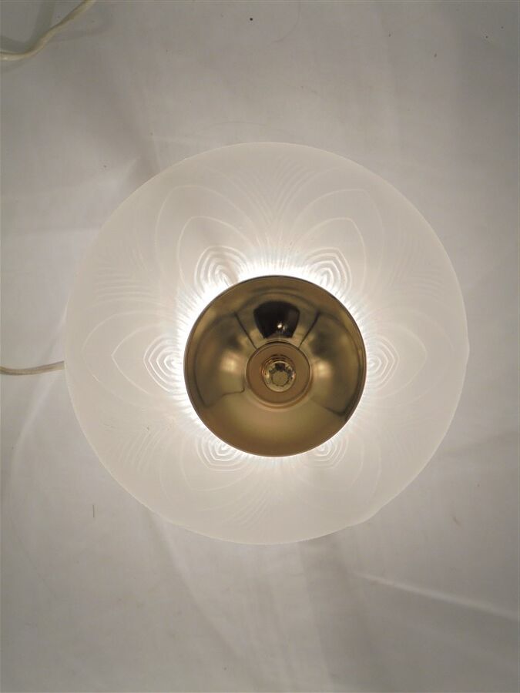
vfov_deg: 49.0
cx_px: 260
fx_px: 761
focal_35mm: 38
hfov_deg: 37.7
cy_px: 346
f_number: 4.2
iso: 100
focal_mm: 6.9
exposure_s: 1/30
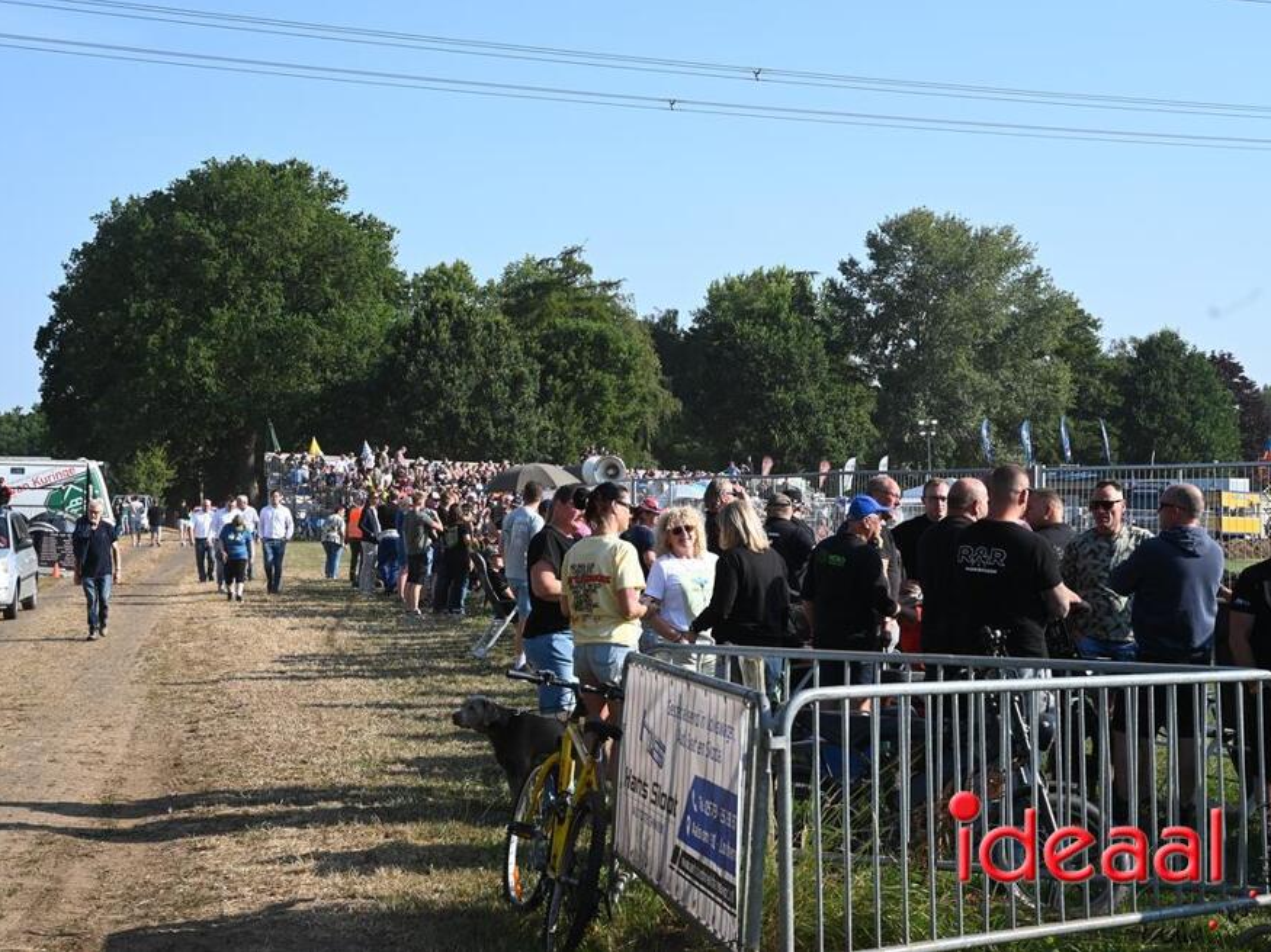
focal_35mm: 61
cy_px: 475
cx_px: 577
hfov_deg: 31.7
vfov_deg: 24.0
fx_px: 2239
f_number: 8
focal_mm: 56
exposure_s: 1/1000
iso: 640
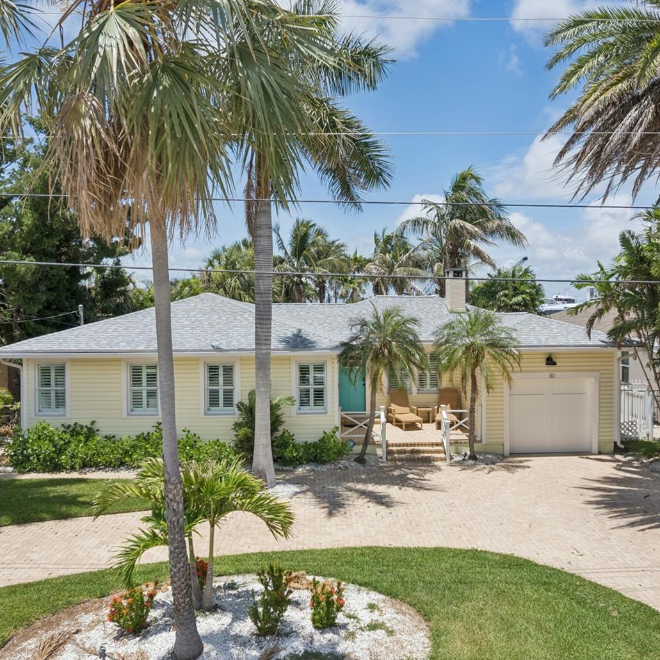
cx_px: 354
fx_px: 626
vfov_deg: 55.6
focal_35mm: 29
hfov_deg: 55.6
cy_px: 322
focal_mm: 8.4
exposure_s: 1/640
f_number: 2.8
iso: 100
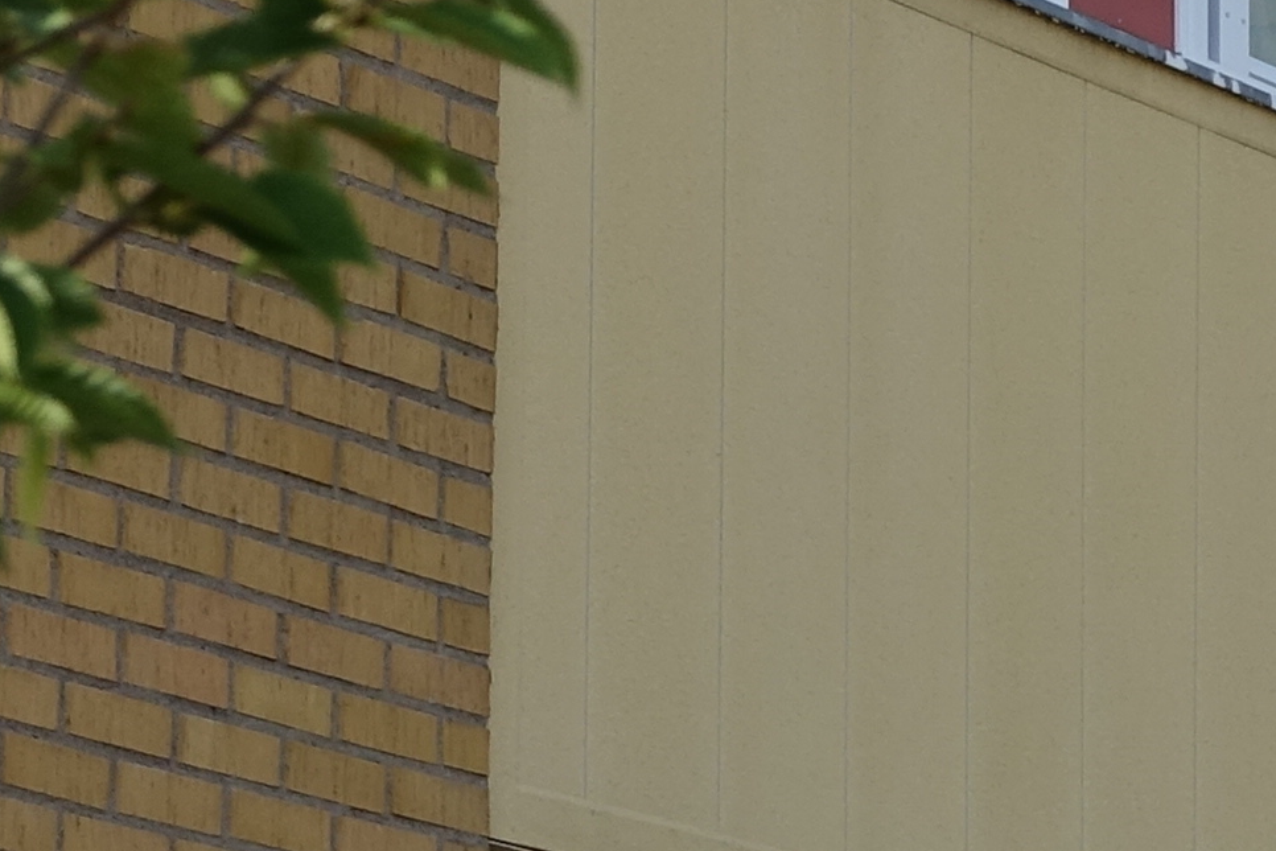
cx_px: 3140
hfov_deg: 6.4
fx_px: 10845
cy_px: 1484
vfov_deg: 4.4
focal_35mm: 306
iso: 100
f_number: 4
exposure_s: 1/320
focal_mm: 19.68
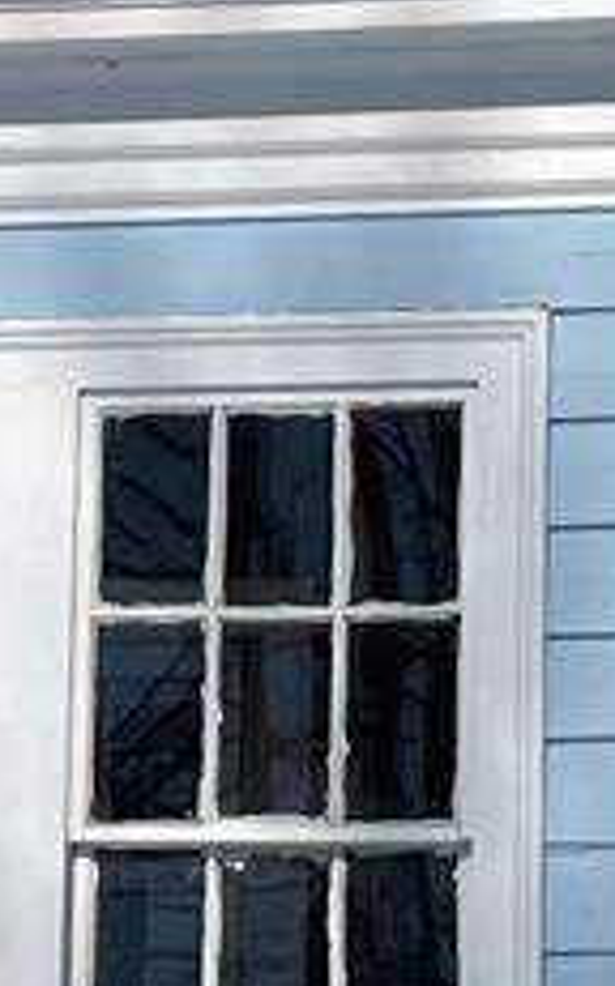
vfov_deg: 8.7
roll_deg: -0.9
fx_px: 6475
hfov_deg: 5.4
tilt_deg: +11.5
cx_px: 192
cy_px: 414
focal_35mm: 241
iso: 32
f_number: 1.6
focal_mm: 4.2
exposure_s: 1/10753
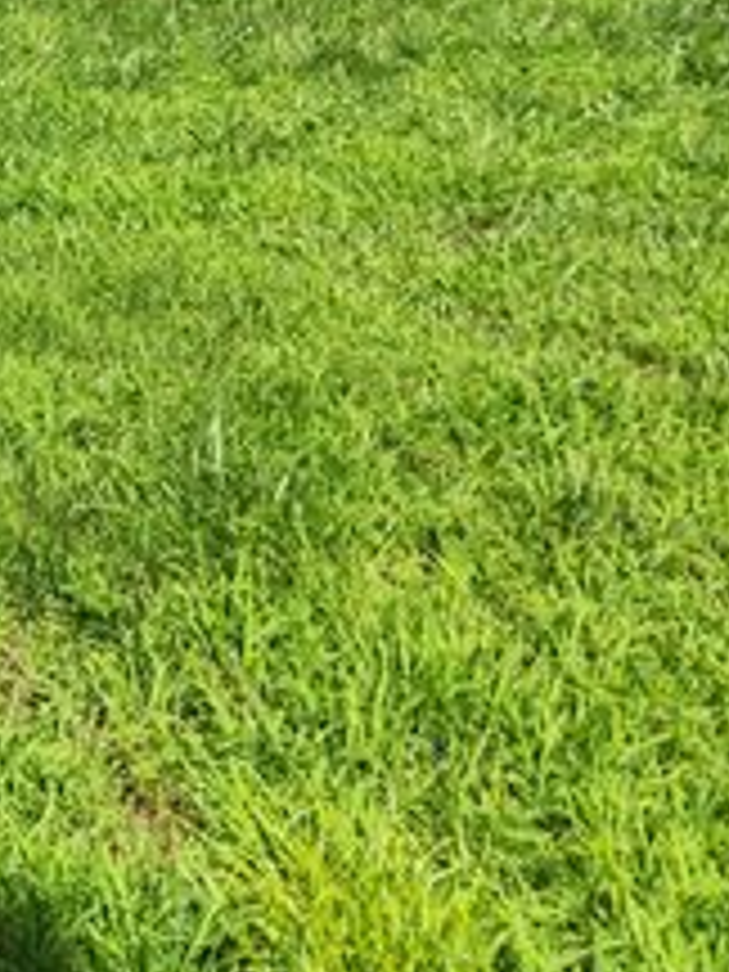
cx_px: -351
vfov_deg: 24.7
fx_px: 1994
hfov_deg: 18.5
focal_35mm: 71
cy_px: -209
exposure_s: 1/777
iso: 12
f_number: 1.8
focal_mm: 6.4
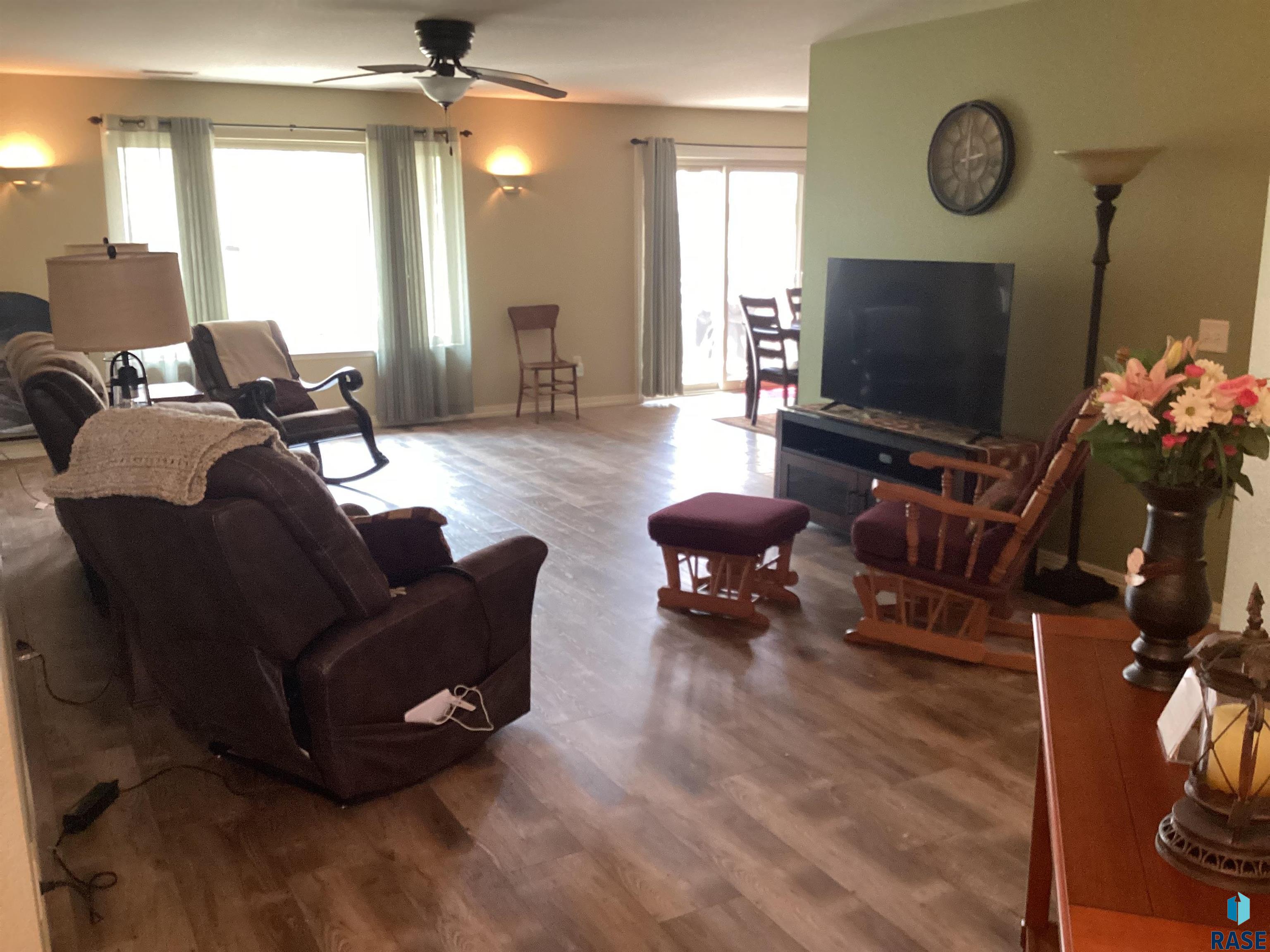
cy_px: 476
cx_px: 635
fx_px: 1137
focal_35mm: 31
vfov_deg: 45.4
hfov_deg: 58.4
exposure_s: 1/60
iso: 200
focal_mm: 3.3
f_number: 2.4
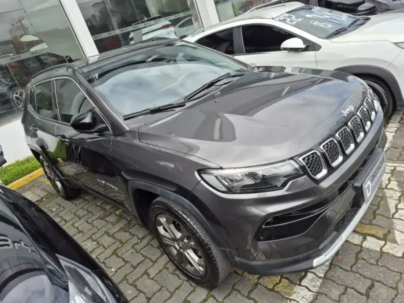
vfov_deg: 58.9
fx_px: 268
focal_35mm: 23
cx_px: 202
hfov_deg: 73.9
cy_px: 152
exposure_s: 1/1072
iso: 25
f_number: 1.8
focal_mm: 5.4
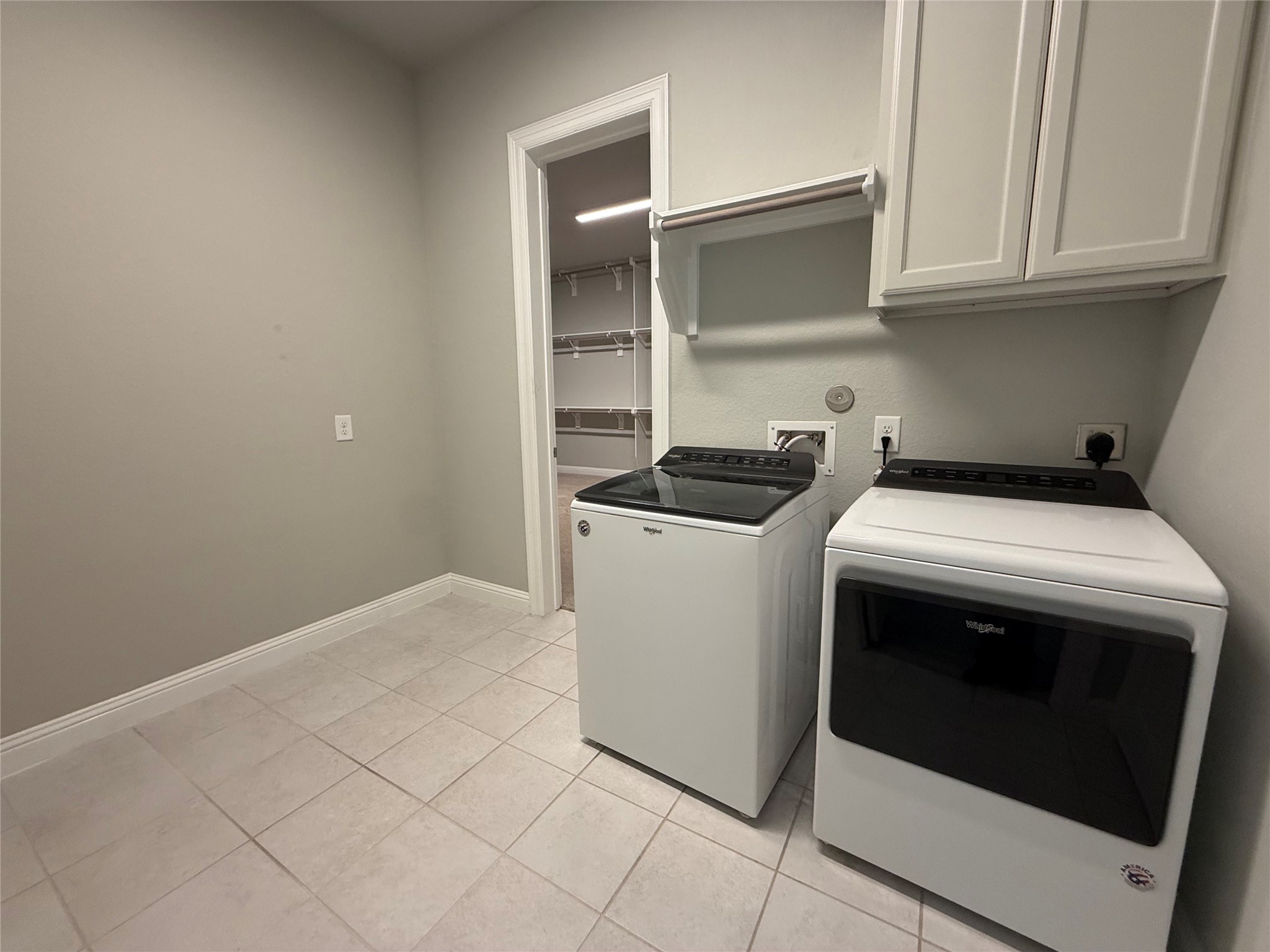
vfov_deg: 85.7
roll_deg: +1.0
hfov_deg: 102.1
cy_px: 476
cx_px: 635
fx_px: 514
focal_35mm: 14
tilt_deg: -8.7
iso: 320
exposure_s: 1/120
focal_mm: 2.22
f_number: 2.2
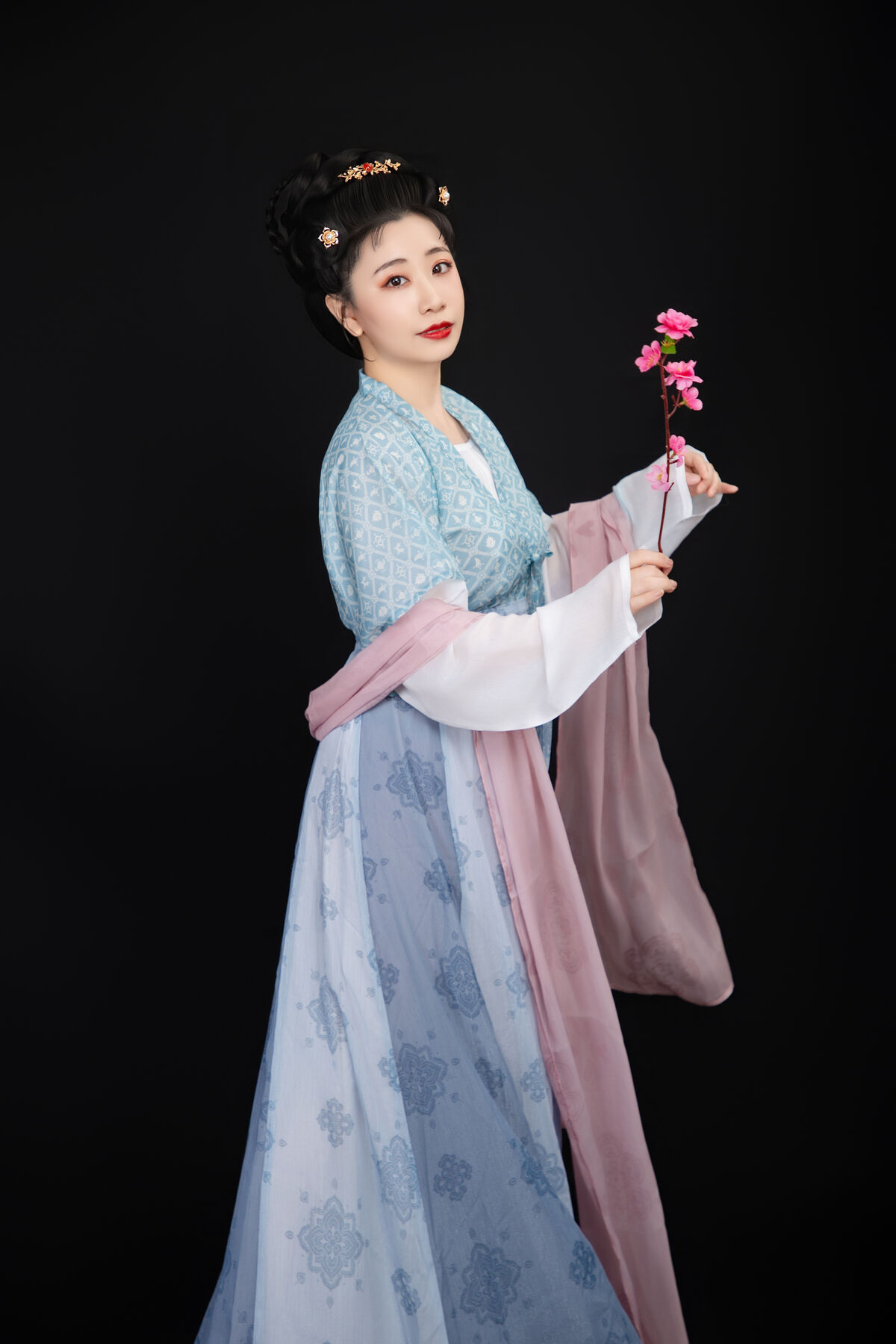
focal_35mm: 69
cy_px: 672
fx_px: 2576
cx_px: 448
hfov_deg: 19.7
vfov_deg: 29.2
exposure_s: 1/125
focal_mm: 70
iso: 100
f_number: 4.5
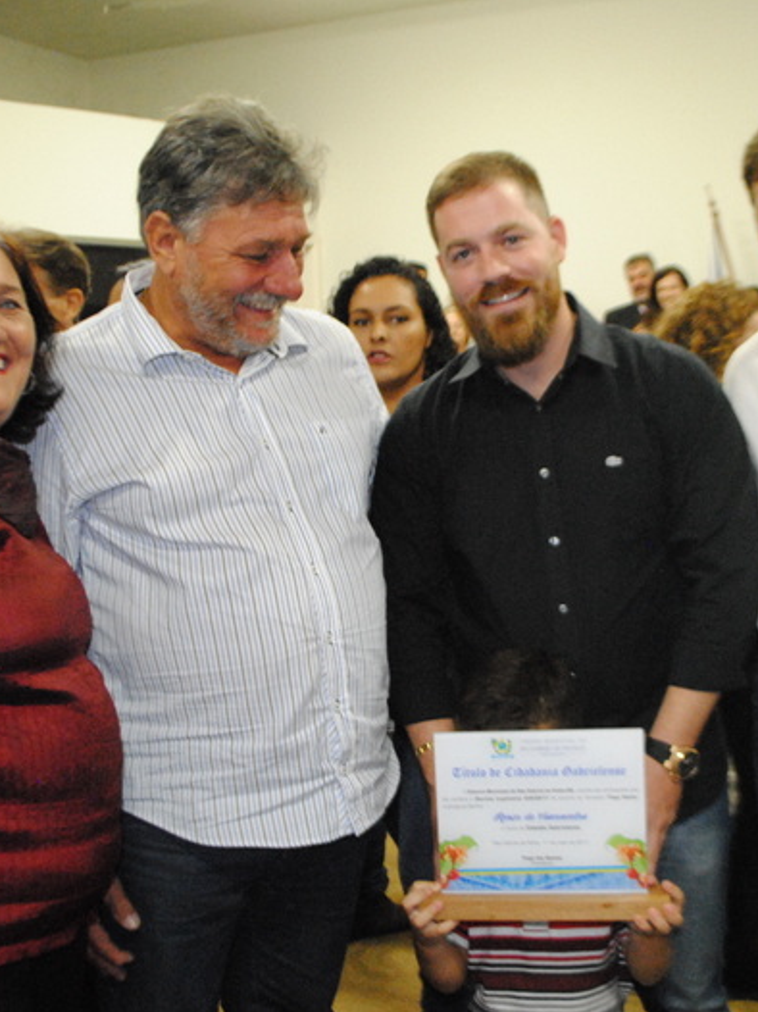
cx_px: 498
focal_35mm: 44
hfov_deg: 32.6
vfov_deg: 43.0
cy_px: 515
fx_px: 1286
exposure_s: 1/40
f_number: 4
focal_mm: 20
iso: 1600
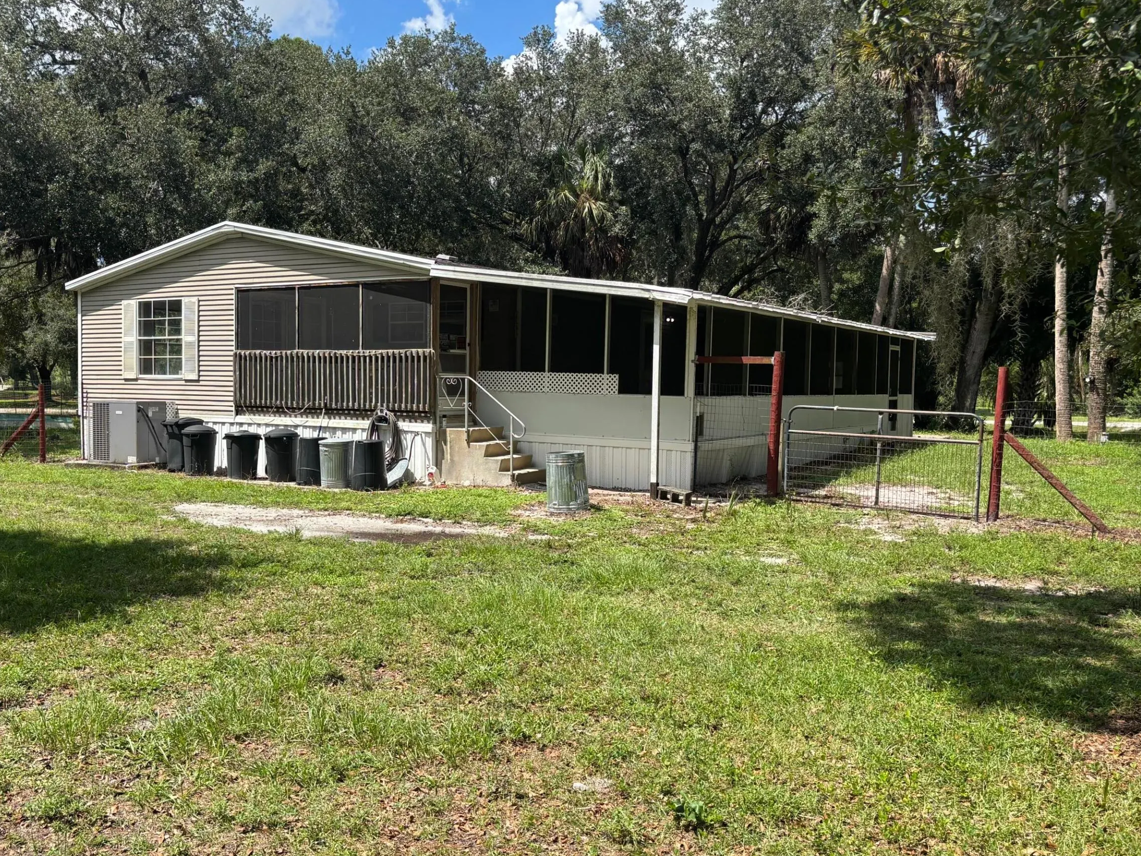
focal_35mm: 33
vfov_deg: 42.9
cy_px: 455
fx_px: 1088
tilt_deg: -3.2
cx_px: 442
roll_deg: -0.8
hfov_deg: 54.8
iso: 50
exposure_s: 1/2024
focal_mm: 5.96
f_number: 1.6
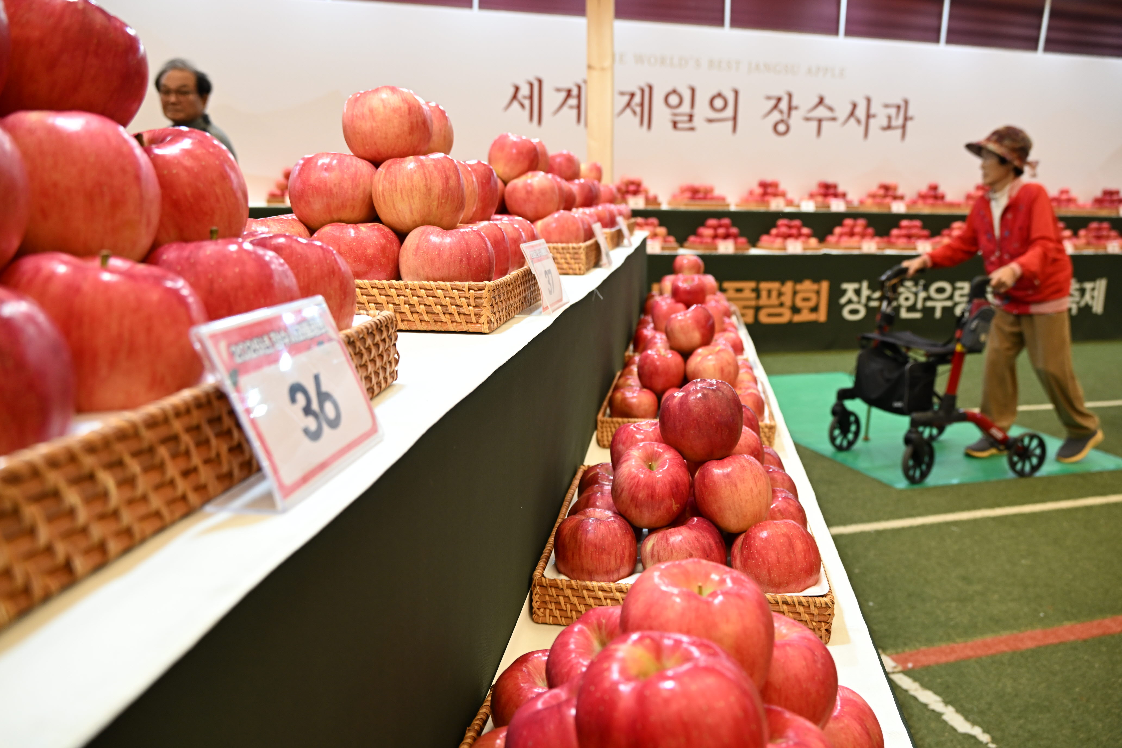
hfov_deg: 65.5
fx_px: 873
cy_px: 374
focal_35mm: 28
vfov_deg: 46.4
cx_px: 561
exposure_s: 1/160
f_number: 5.6
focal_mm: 28
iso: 1000
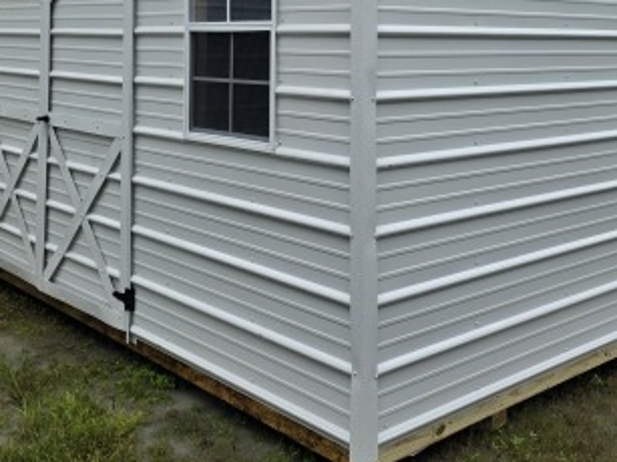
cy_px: 38
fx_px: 855
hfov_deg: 39.7
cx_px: 330
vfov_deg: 28.9
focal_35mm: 48
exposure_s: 1/6355
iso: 80
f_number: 1.7
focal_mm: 6.3
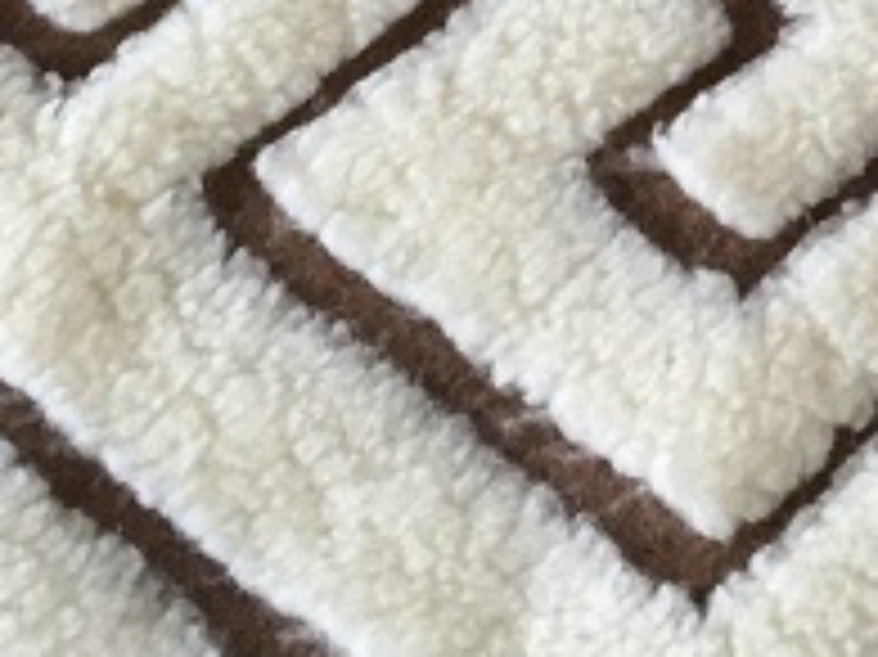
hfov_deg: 12.8
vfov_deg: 9.4
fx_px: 3777
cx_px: 1180
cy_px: -585
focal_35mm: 149
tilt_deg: -47.4
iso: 125
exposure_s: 1/33
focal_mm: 4.15
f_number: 2.2
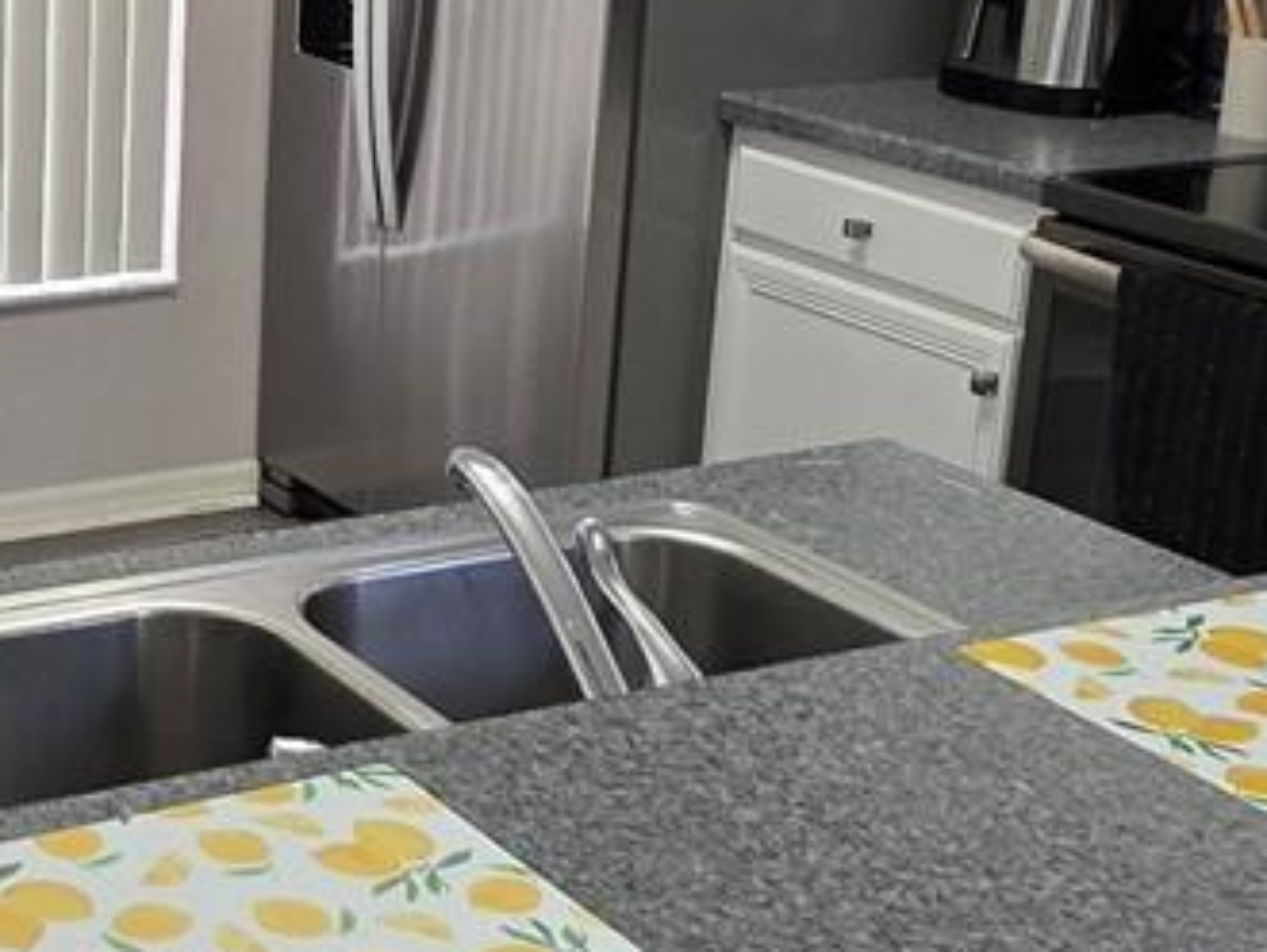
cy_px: 242
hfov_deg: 28.5
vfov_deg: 23.1
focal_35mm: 63
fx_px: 2308
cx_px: -46
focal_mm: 2.2
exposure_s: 1/120
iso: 200
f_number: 1.9
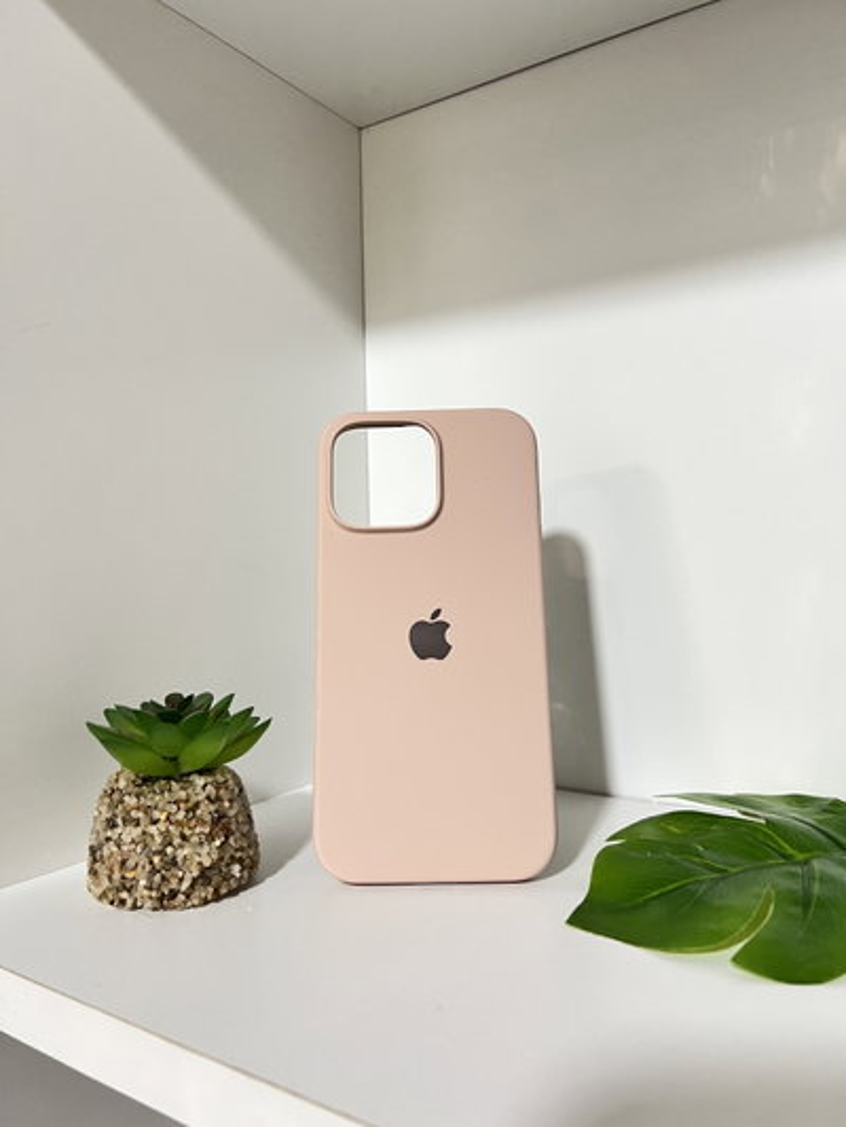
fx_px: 847
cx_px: 423
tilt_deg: -1.7
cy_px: 564
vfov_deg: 67.3
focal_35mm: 26
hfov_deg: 53.1
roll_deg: +2.8
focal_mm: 5.7
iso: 200
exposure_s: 1/60
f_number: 1.5
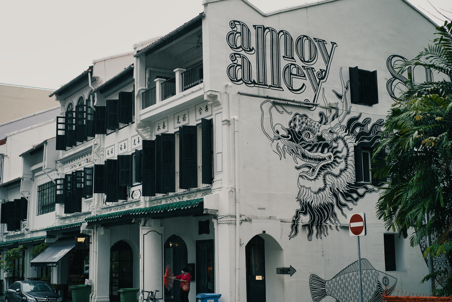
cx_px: 226
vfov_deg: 24.6
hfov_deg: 36.2
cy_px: 151
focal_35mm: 55
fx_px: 691
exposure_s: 1/60
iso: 100
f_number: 4
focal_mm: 55
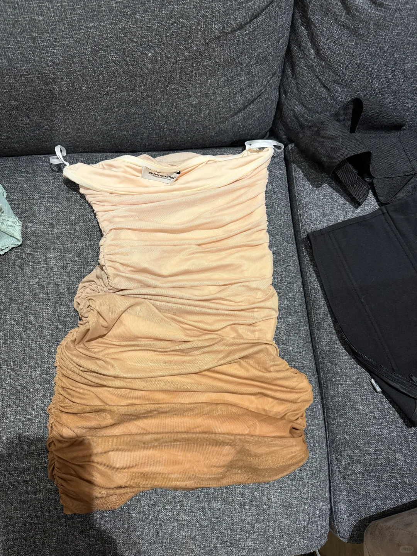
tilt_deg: -76.9
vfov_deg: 71.6
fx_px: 385
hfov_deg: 56.8
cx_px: 208
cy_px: 278
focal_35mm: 24
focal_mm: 6.76
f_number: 1.78
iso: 250
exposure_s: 1/50
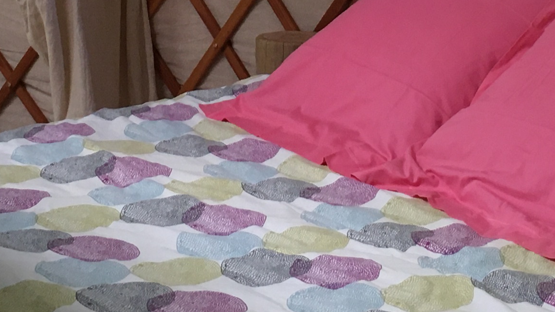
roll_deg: +1.0
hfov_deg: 19.5
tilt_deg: -5.3
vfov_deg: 10.6
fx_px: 1619
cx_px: 296
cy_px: -174
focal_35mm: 110
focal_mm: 4.15
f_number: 2.2
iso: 125
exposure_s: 1/33
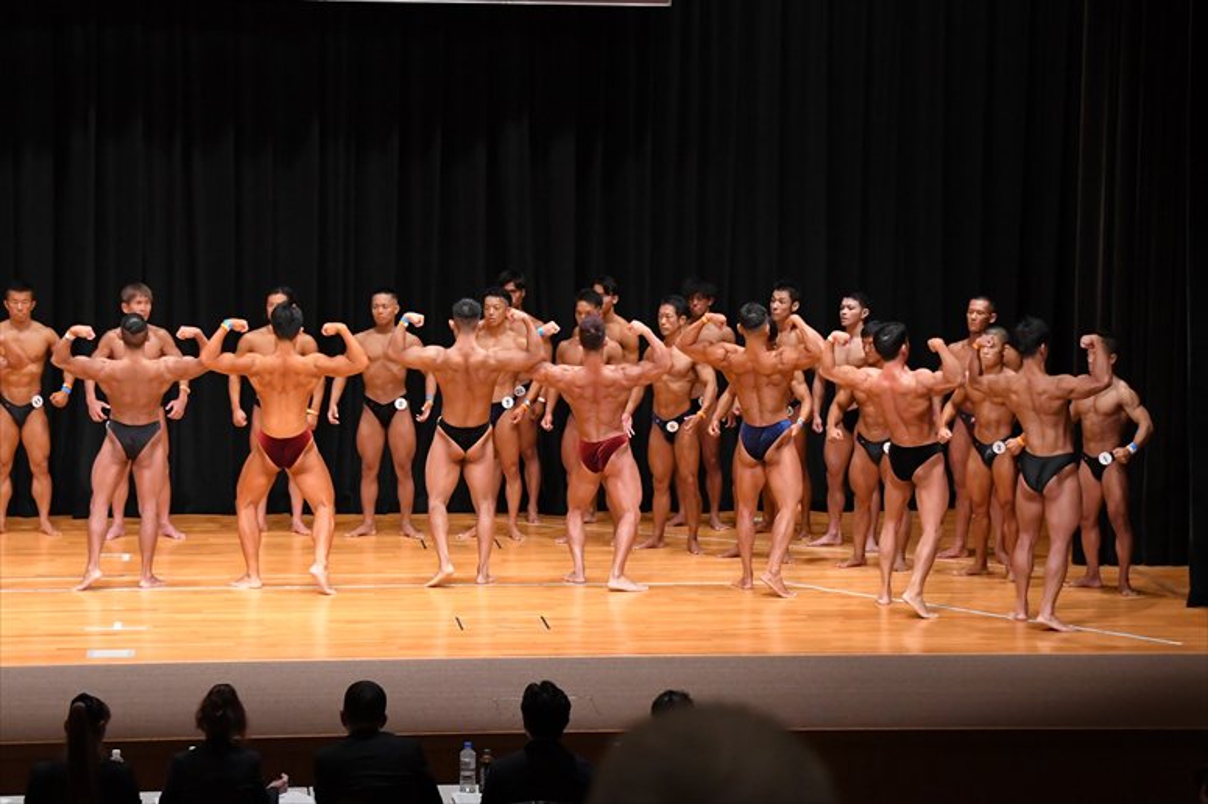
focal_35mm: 108
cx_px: 604
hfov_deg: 18.9
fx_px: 3622
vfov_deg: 12.7
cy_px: 402
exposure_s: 1/400
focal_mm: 72
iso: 5000
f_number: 5.6
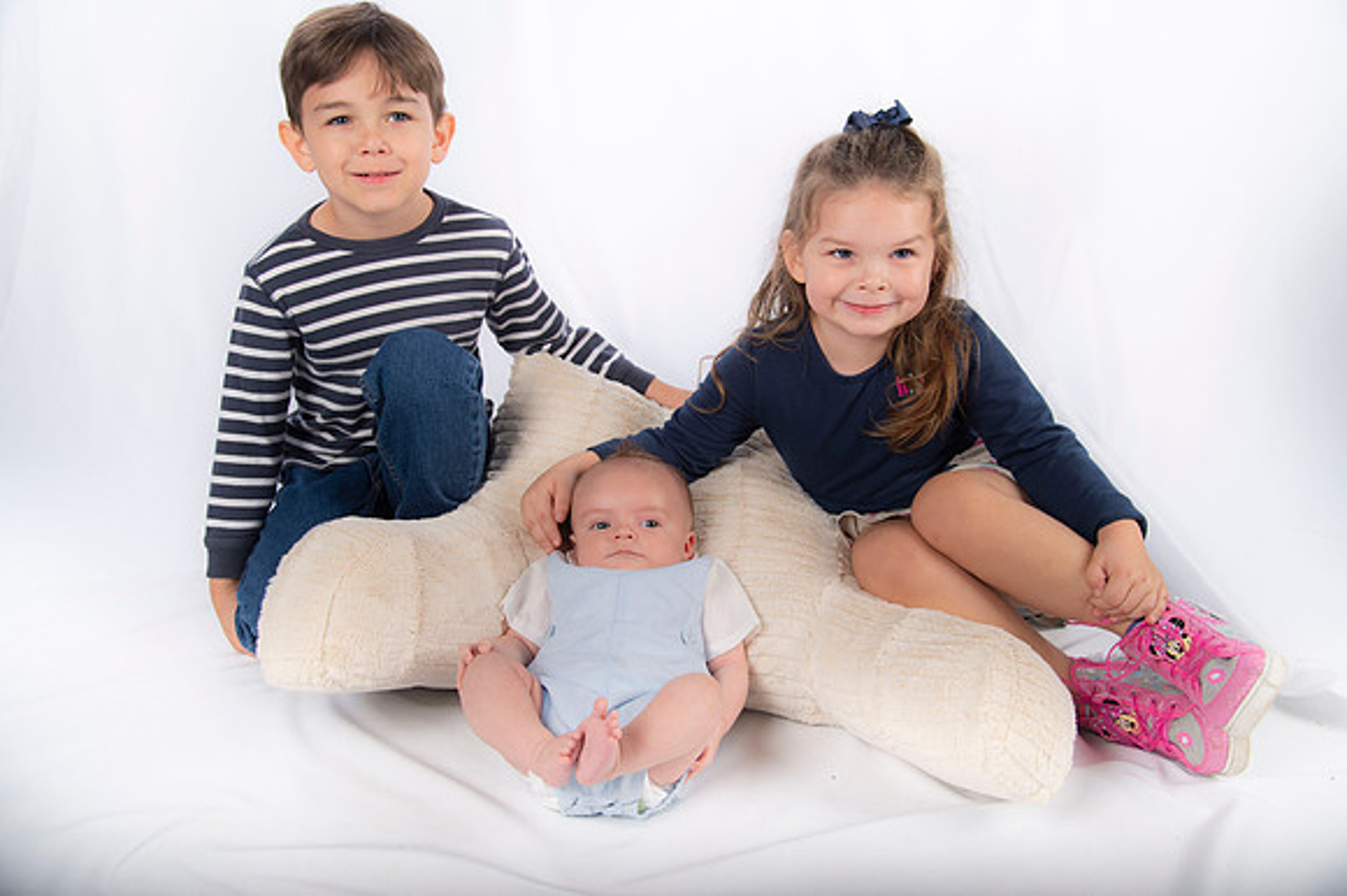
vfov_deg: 37.8
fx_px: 1309
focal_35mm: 35
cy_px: 448
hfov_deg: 54.5
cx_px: 674
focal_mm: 35
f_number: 5.6
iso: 100
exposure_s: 1/250
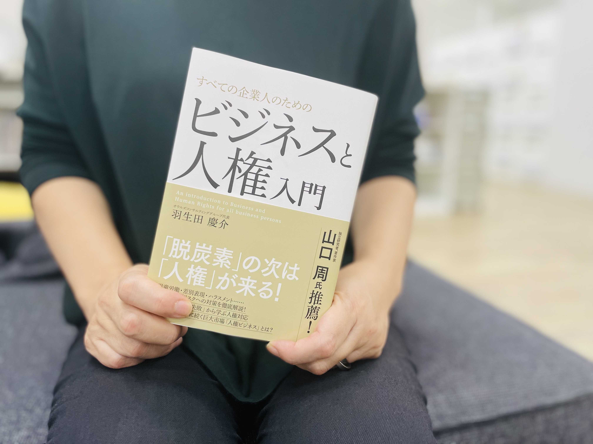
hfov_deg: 67.3
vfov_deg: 53.1
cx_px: 296
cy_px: 222
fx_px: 445
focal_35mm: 26
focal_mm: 4.2
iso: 100
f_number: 1.6
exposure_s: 1/100
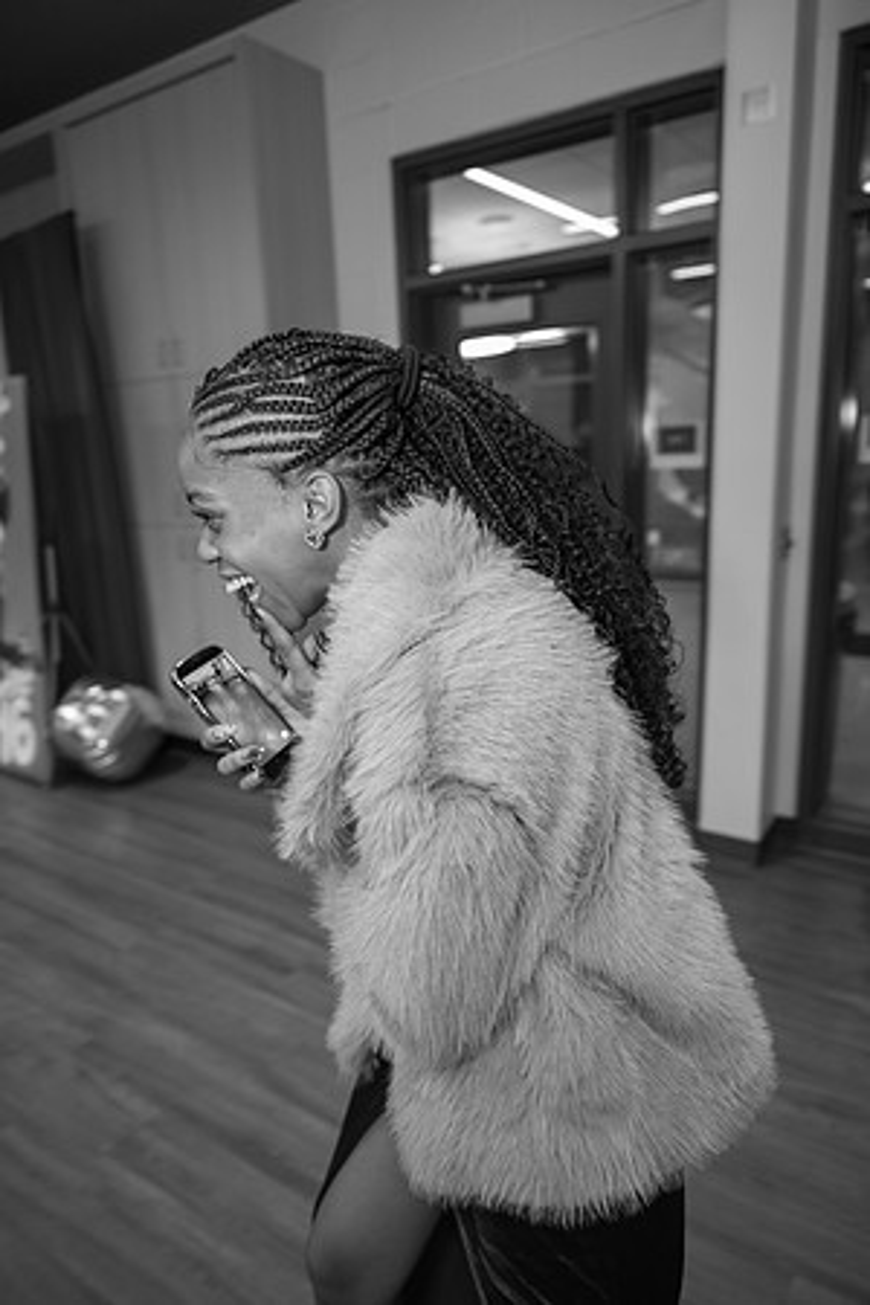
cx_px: 435
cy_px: 652
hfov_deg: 53.1
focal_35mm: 24
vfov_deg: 73.7
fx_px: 870
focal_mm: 24
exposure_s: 1/200
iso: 640
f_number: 2.8
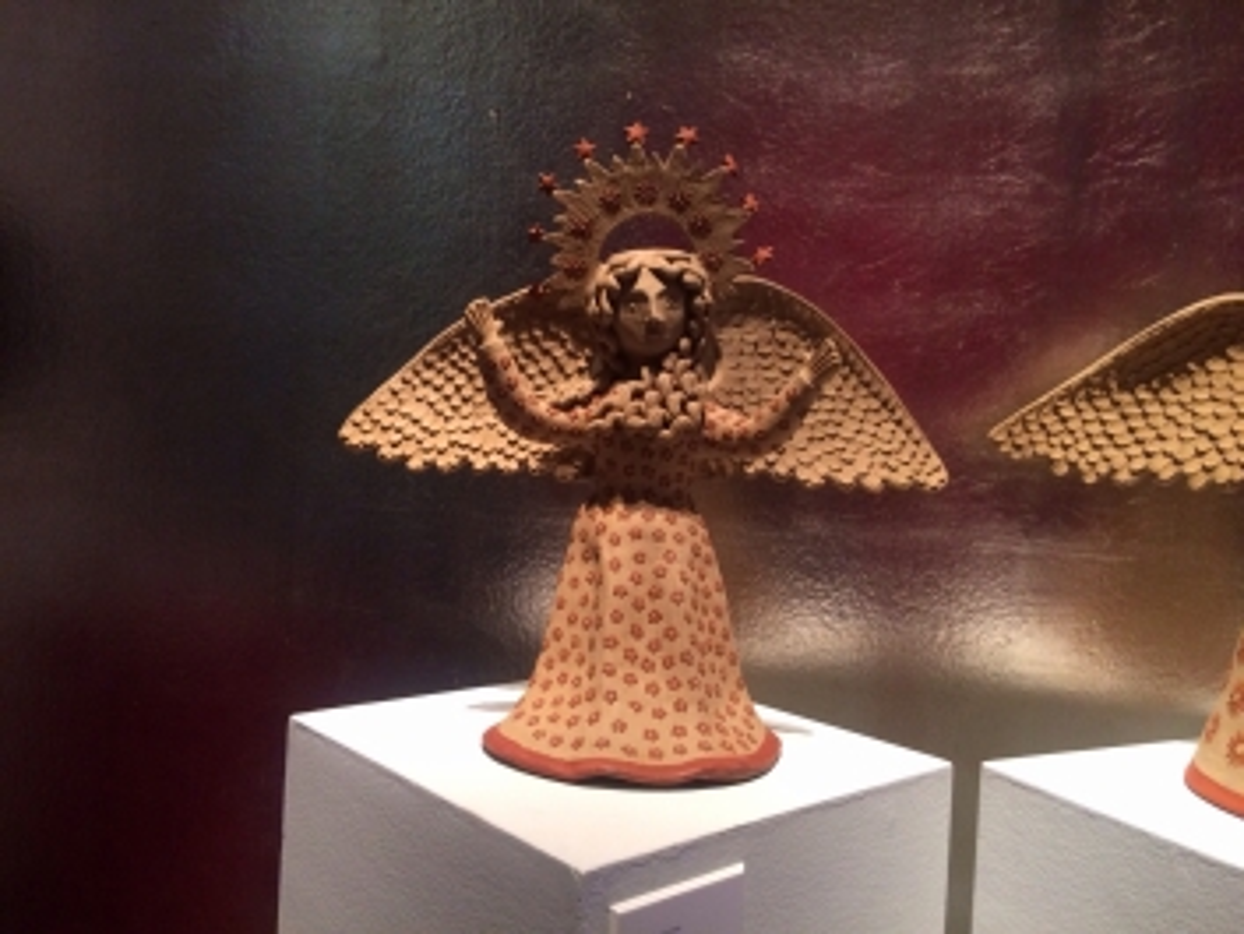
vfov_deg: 48.3
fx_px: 1043
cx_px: 622
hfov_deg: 61.6
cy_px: 467
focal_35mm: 29
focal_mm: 4.15
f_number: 2.2
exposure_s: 1/30
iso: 200
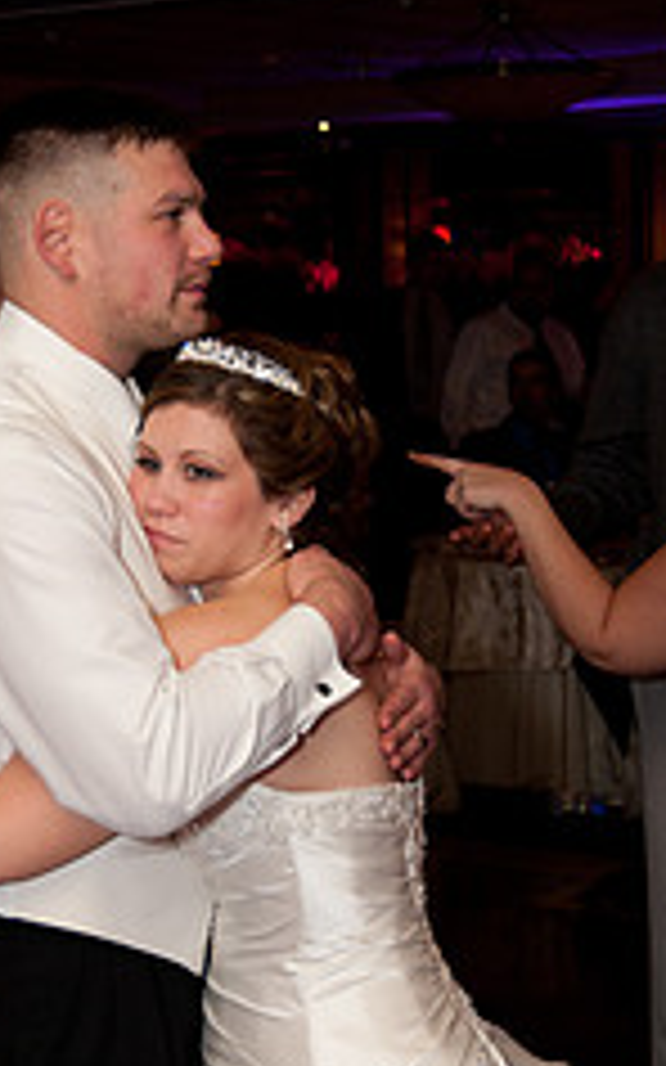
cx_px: 178
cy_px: 589
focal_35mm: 87
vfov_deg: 23.8
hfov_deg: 15.0
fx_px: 2528
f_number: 4.5
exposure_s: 1/60
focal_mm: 45
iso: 1250
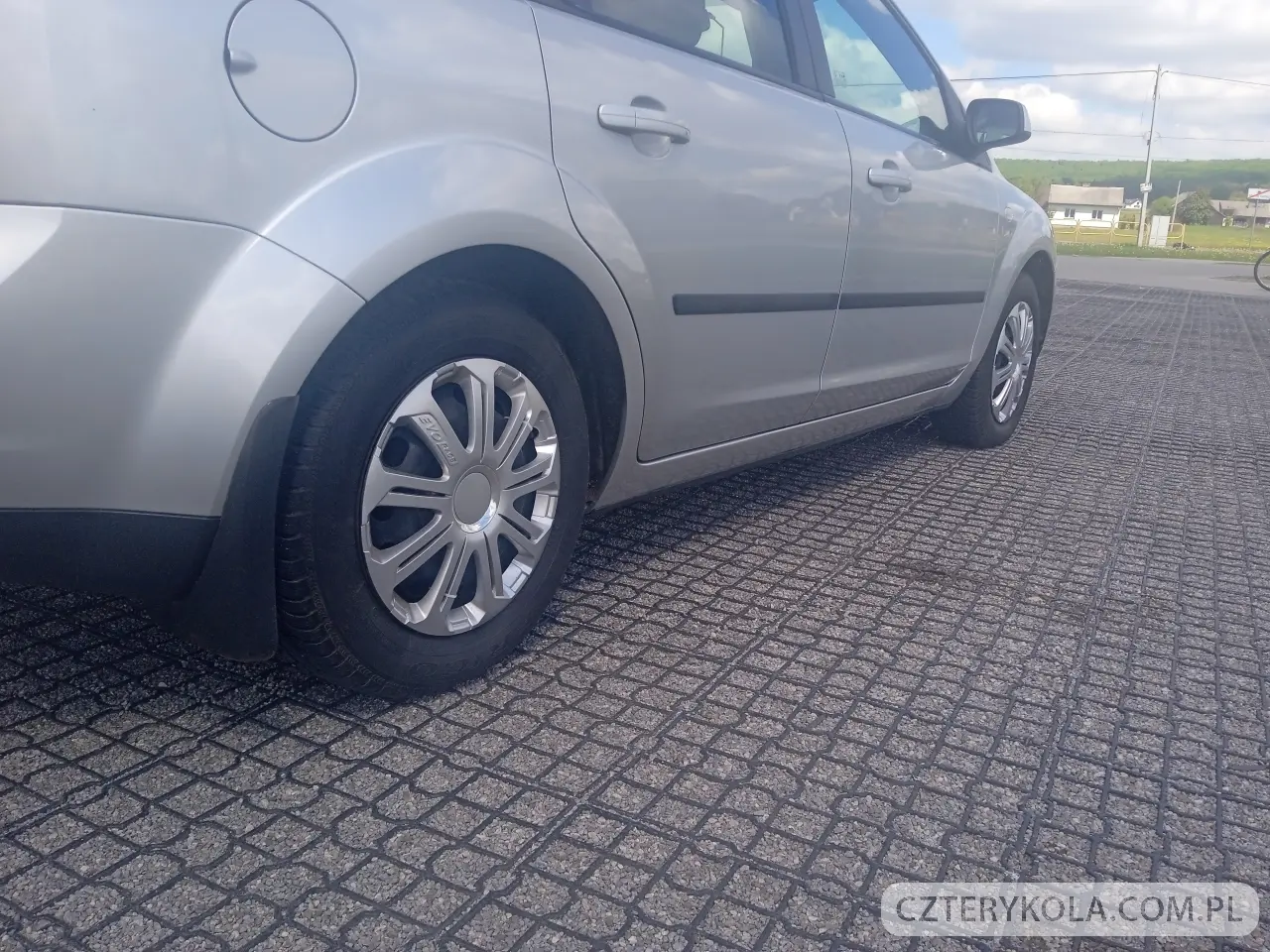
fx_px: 1027
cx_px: 635
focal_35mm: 28
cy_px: 476
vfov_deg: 49.7
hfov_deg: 63.4
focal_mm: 3.43
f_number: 2.2
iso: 112
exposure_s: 1/595
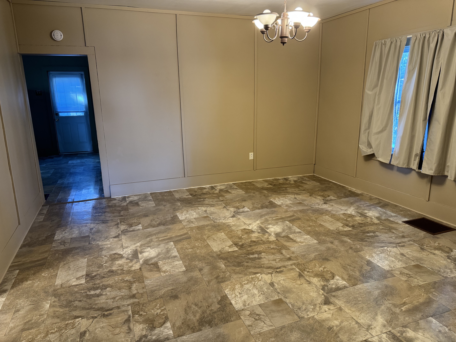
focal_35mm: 24
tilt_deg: -15.0
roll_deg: +0.8
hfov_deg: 71.6
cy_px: 171
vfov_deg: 56.8
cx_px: 228
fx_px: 316
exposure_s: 1/60
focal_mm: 6.76
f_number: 1.78
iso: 320
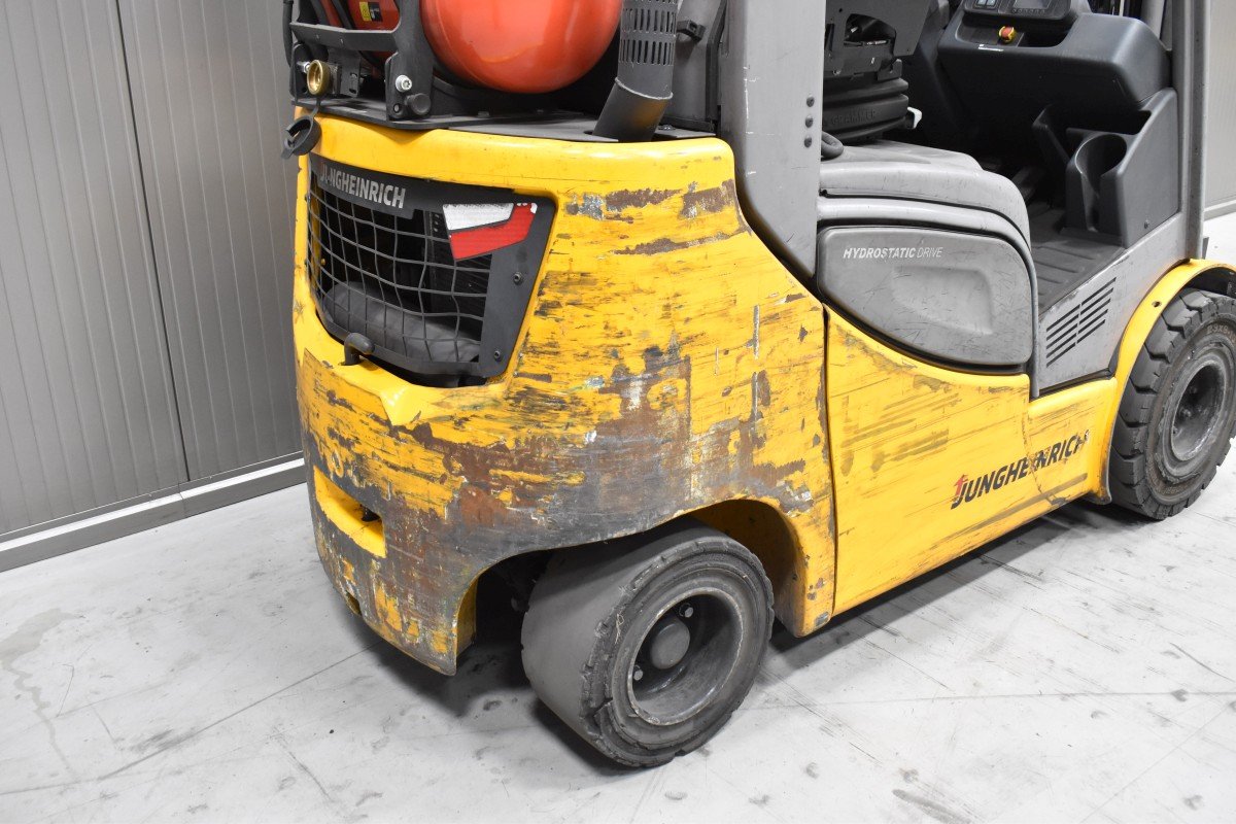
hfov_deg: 55.1
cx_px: 618
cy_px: 412
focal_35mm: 34
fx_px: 1184
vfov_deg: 38.4
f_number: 5
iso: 1600
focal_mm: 23
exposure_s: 1/20
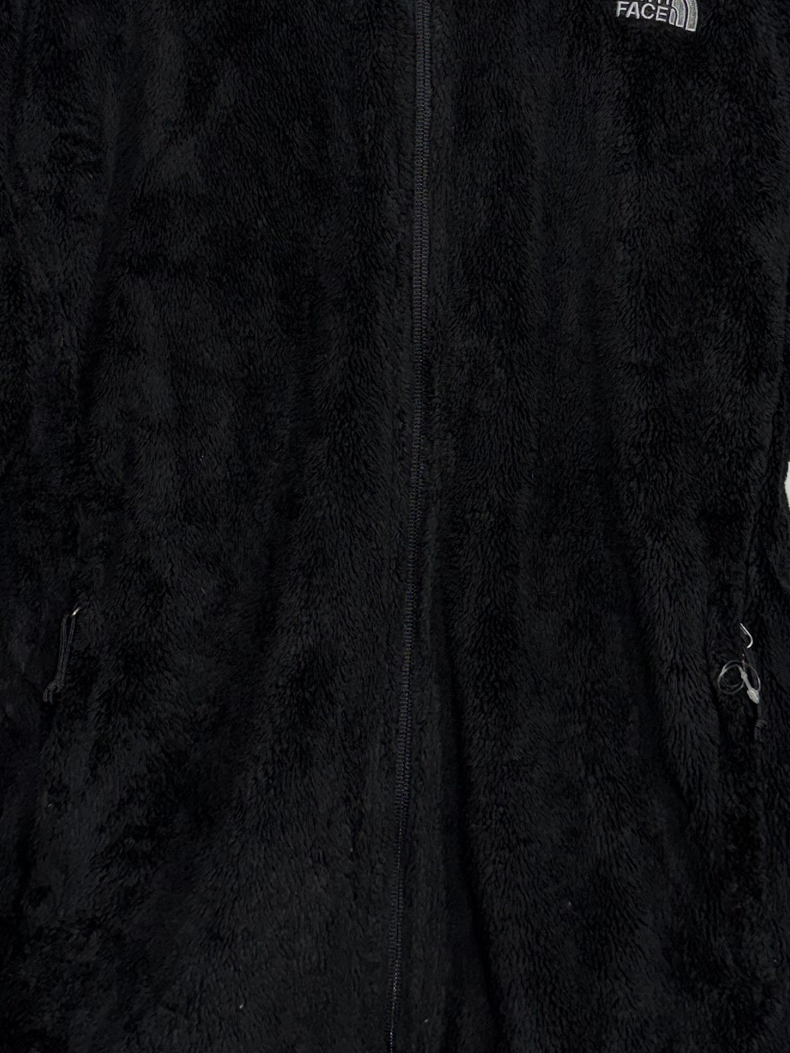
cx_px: 417
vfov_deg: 34.5
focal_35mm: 55
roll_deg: -0.1
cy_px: 329
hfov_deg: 26.6
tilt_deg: +1.2
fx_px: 1673
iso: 80
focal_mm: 6.76
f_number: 1.78
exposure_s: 1/100
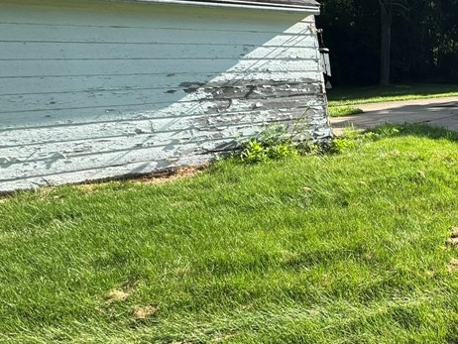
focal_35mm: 31
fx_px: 410
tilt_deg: -21.2
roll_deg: +0.6
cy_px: 219
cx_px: 490
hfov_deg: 45.6
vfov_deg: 45.0
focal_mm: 2.22
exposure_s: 1/681
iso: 40
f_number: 2.2
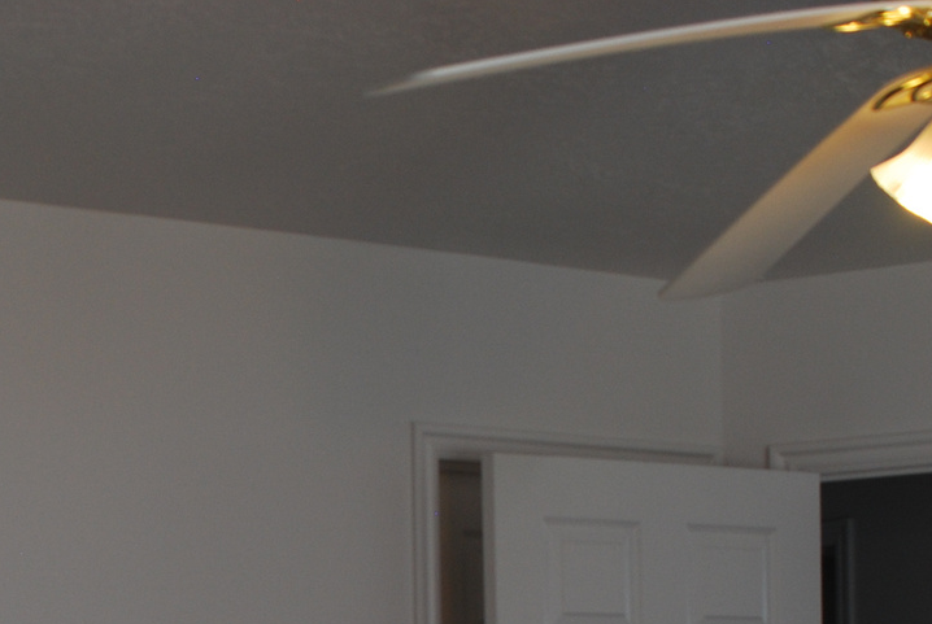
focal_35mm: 77
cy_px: 878
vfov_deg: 16.5
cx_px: 51
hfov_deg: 25.3
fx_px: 1996
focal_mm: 18
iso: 200
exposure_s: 1/100
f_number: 5
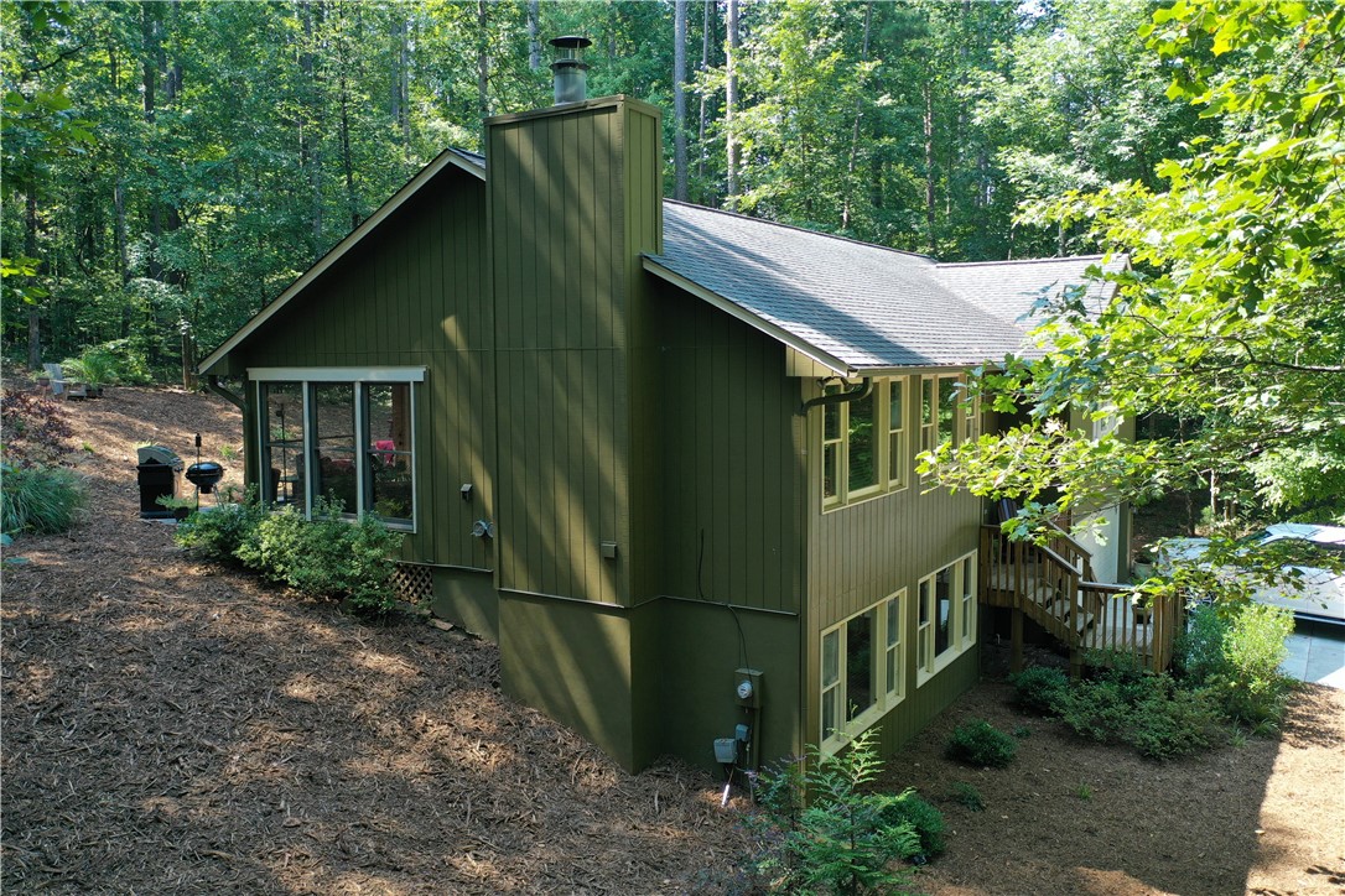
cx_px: 672
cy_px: 448
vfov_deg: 46.4
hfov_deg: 65.5
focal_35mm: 28
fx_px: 1046
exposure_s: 1/30
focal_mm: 10.26
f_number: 2.8
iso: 160
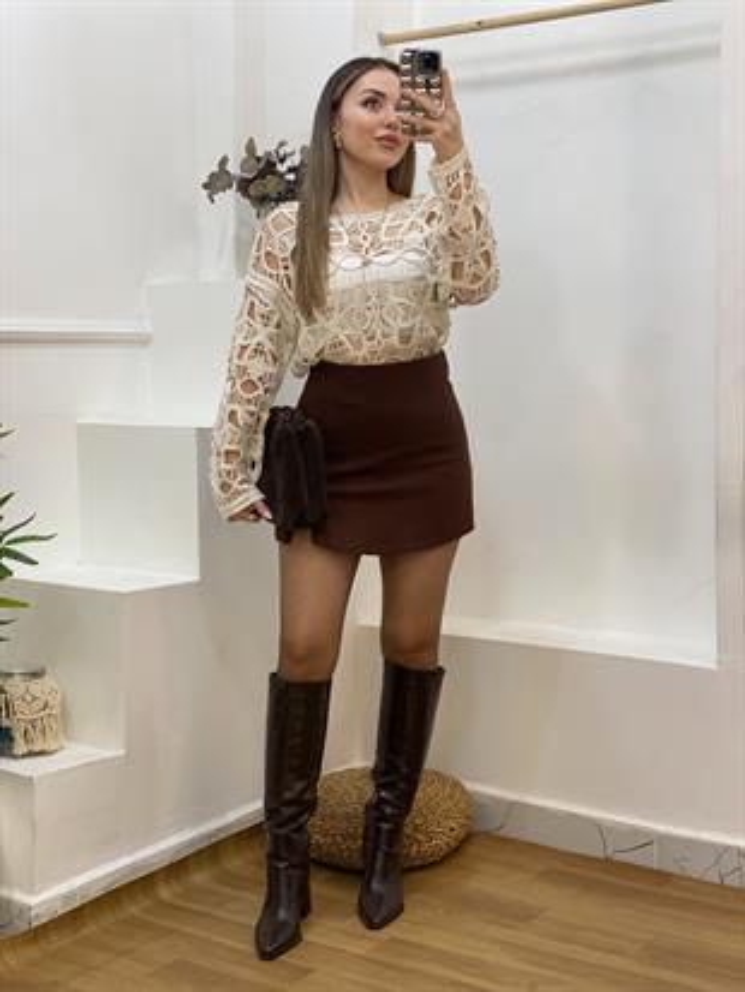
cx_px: 372
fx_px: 1491
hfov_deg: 28.0
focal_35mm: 52
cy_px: 496
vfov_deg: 36.8
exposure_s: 1/100
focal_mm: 6
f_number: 2
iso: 80
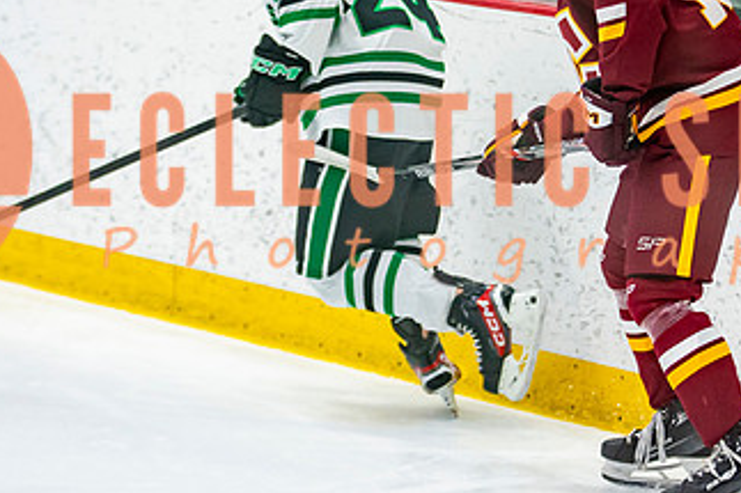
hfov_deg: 8.4
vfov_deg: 5.6
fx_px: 5020
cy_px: 36
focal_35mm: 244
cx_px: 551
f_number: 2.8
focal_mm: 102
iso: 2000
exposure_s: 1/640
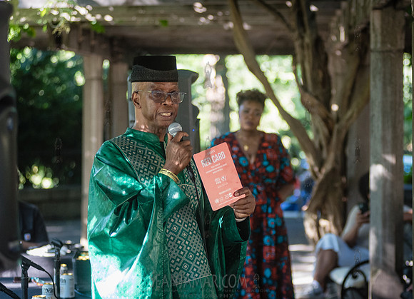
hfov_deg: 16.2
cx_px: 282
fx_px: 1449
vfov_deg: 11.8
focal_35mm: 123
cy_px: 161
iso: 1600
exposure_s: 1/400
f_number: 2.8
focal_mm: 92
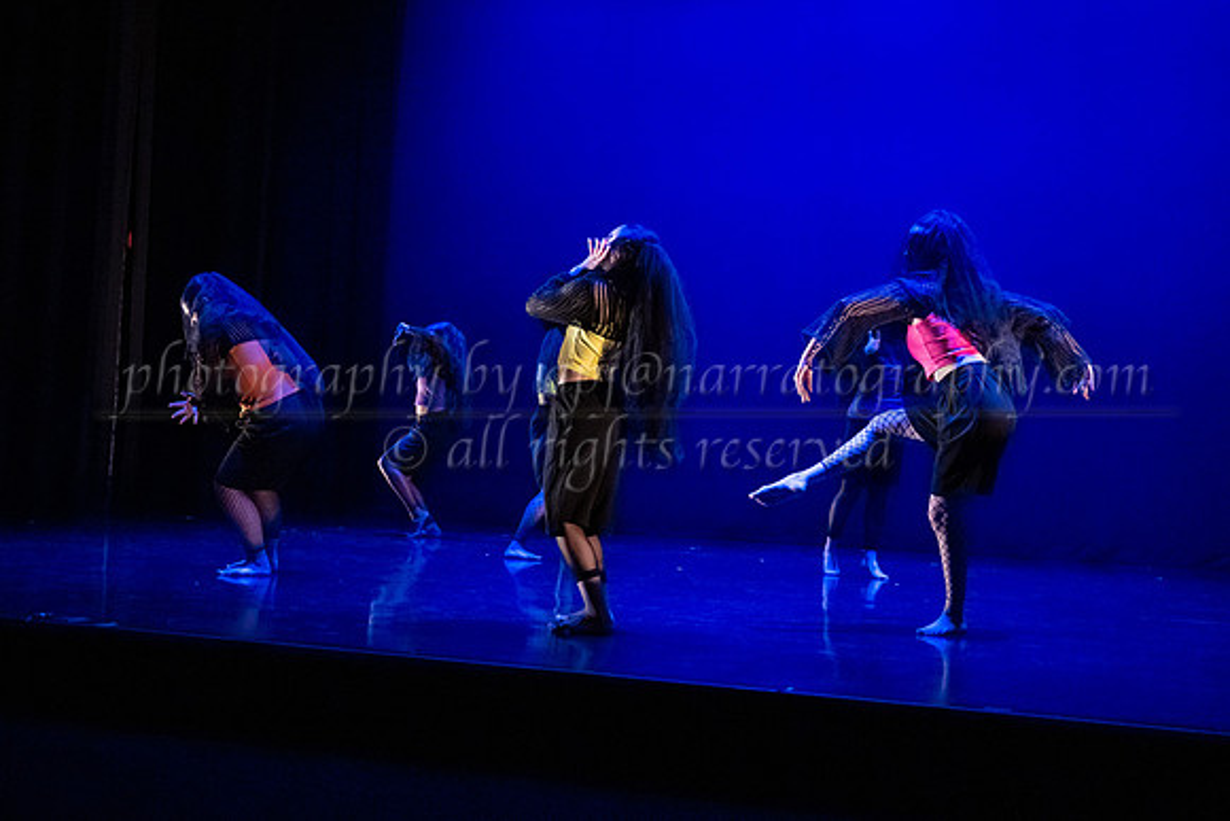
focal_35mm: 51
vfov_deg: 26.3
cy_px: 364
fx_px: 1756
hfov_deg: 38.6
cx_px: 622
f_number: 2.8
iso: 4000
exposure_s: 1/250
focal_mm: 42
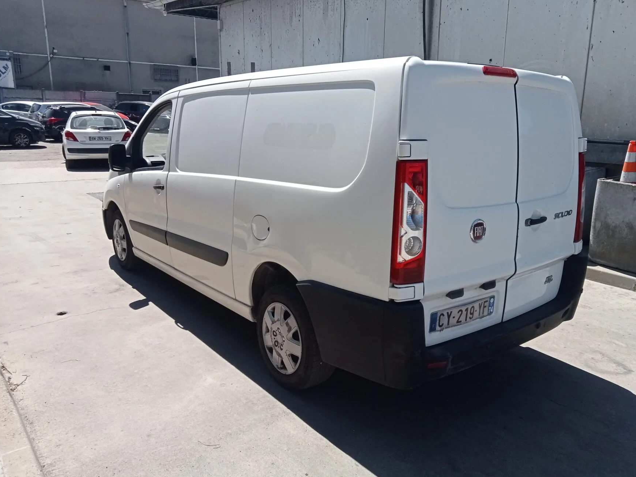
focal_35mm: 31
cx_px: 348
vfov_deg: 45.5
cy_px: 234
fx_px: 570
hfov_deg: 58.2
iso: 100
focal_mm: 3.46
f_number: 2.2
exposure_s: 1/962
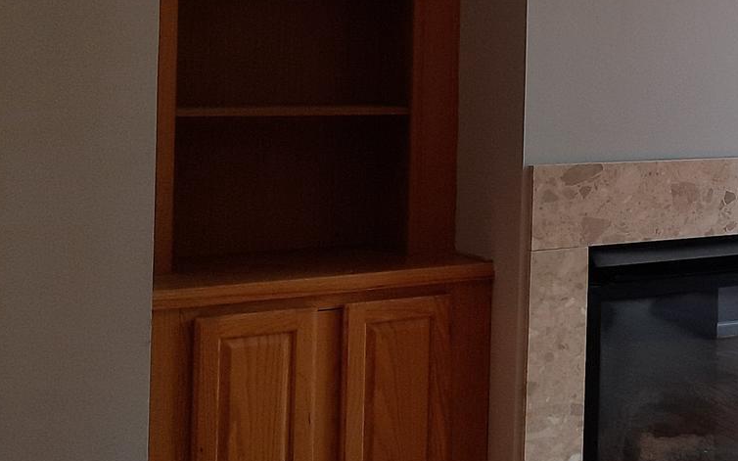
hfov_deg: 24.6
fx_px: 1448
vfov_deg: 17.8
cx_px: 977
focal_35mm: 72
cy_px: 37
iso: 40
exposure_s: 1/60
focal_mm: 4.6
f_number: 2
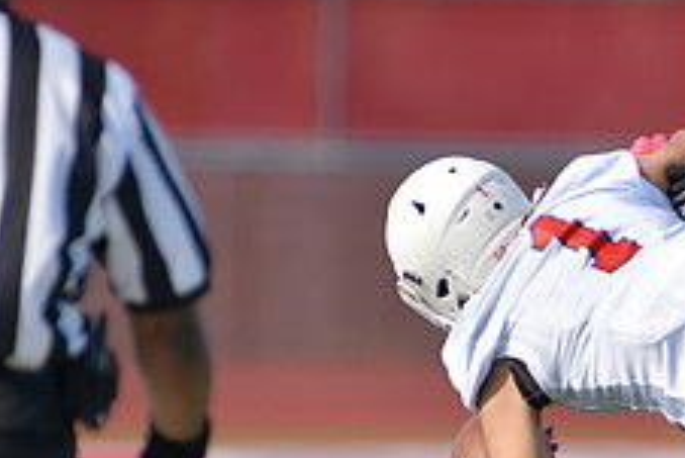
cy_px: 496
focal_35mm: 769
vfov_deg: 1.8
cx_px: 770
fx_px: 14641
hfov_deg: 2.7
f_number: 3.5
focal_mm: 300
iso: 160
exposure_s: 1/2000
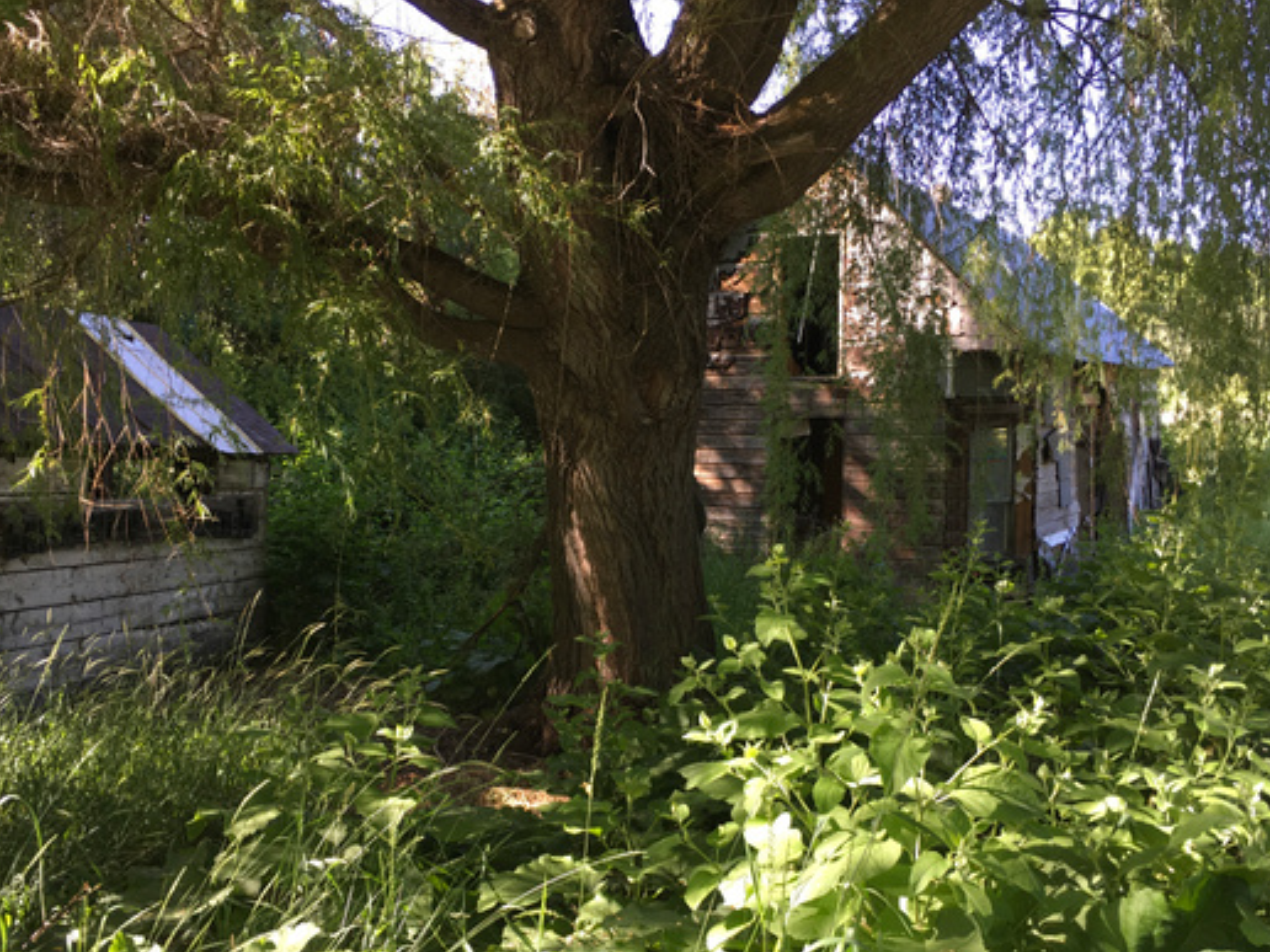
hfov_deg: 51.4
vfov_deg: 39.5
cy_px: 566
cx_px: 633
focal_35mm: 36
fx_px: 1321
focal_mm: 4.15
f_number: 2.2
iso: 32
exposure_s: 1/120
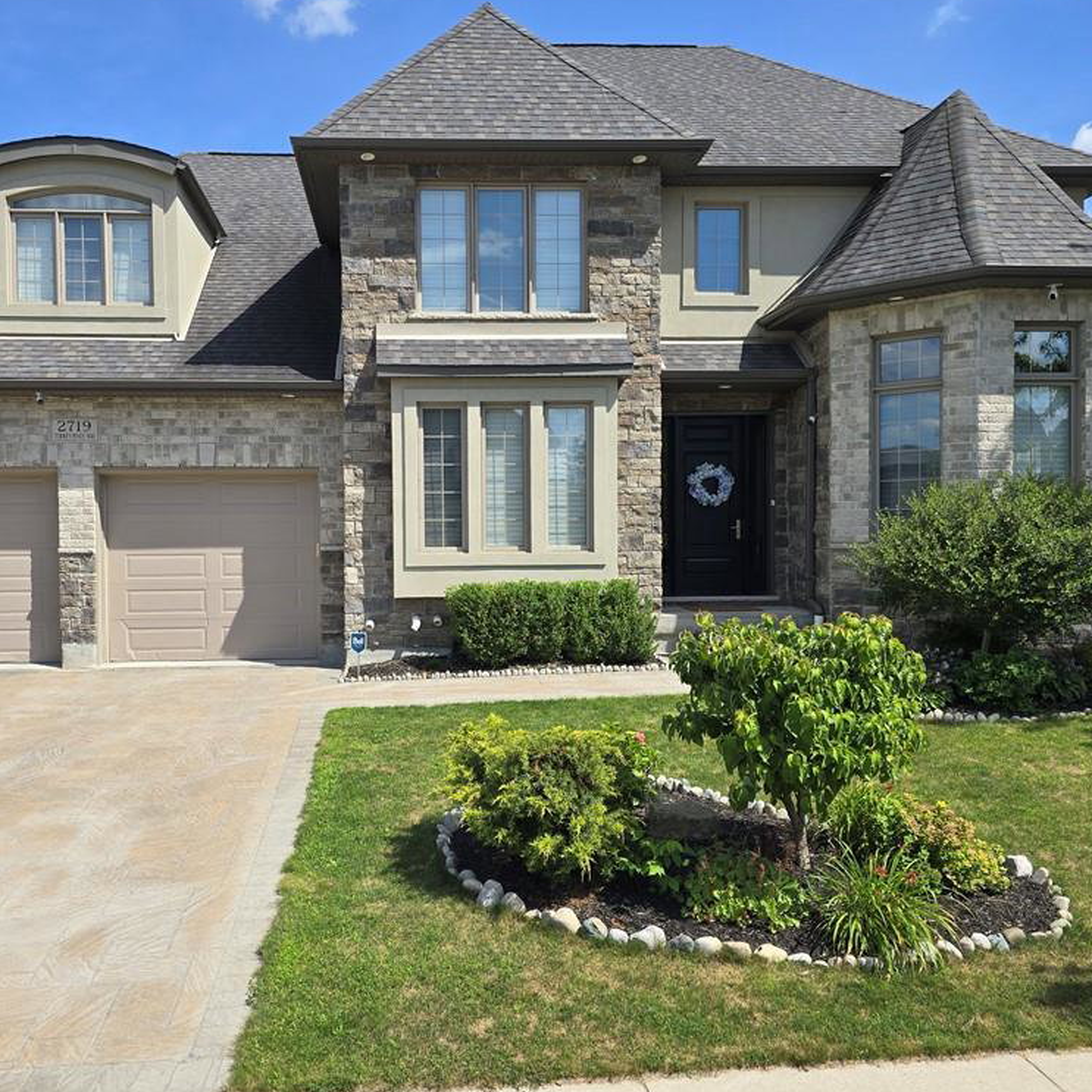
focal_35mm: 28
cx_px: 445
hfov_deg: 56.9
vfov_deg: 57.3
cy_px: 542
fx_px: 999
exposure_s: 1/726
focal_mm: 6.3
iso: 12
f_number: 1.7
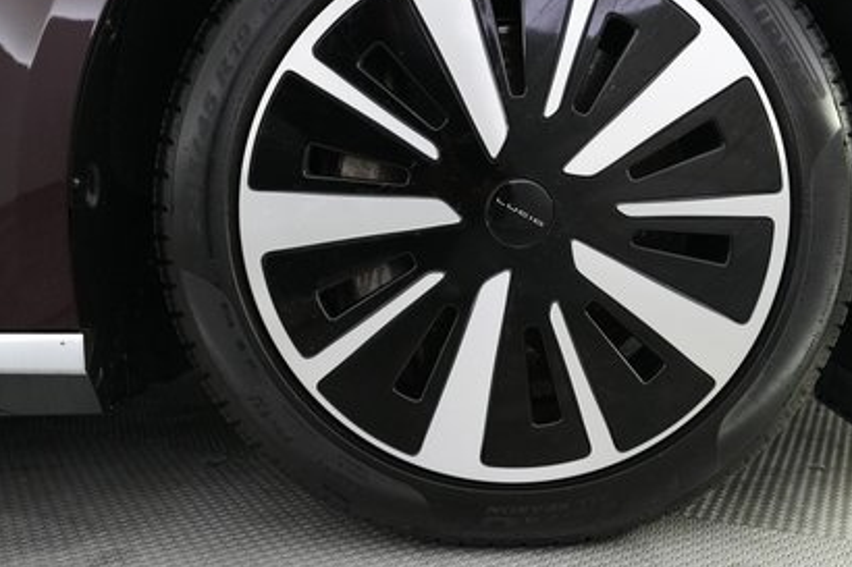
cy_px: 212
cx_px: 526
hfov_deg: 49.2
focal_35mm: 39
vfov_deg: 34.0
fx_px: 923
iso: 4000
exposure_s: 1/160
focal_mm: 25
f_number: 2.8
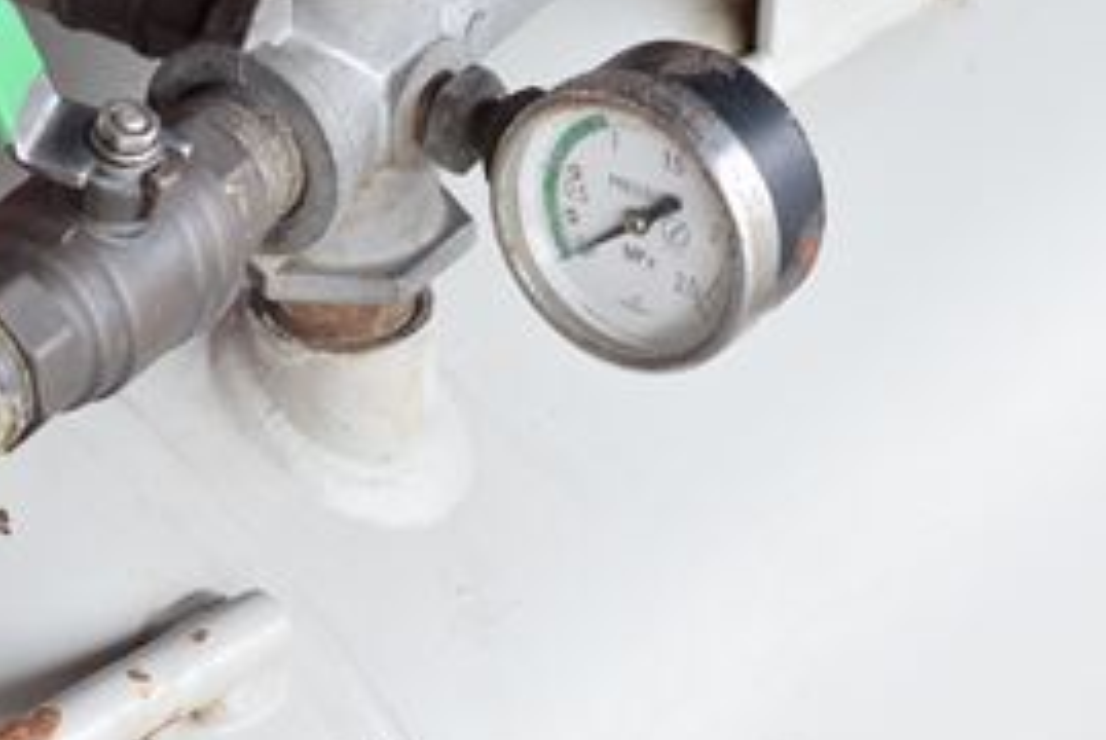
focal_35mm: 273
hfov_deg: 7.5
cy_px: 136
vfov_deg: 5.0
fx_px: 8396
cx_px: 399
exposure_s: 1/160
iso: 1250
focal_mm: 98
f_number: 6.3
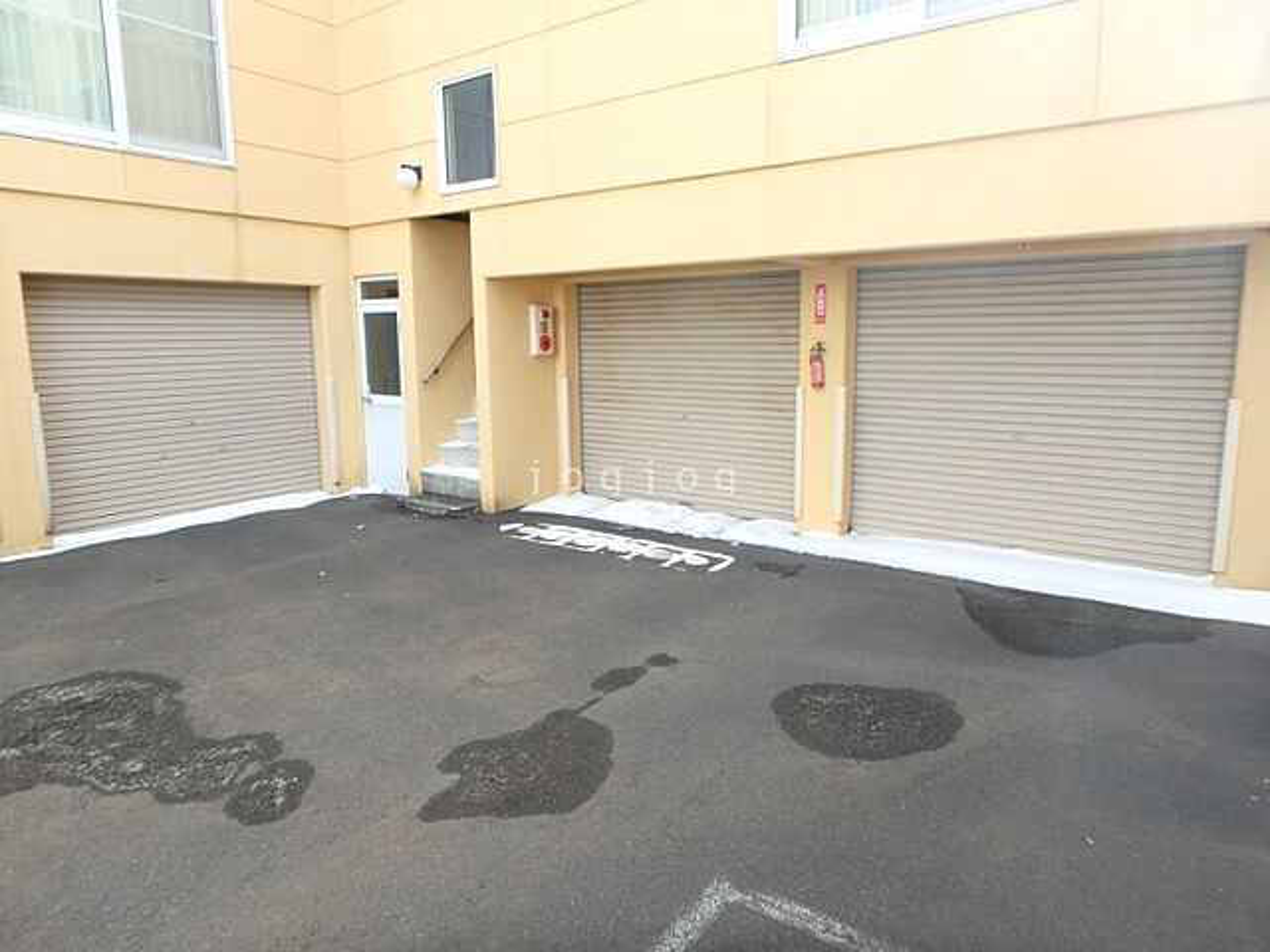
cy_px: 476
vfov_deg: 63.4
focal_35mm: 21
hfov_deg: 79.0
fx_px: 770
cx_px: 635
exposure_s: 1/160
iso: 125
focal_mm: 3.7
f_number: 3.5
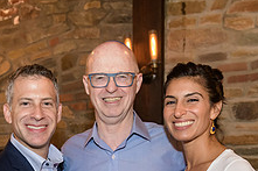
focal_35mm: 71
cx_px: 70
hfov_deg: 28.1
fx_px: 508
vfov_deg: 18.4
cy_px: 190
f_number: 3.2
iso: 1600
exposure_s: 1/125
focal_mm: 27
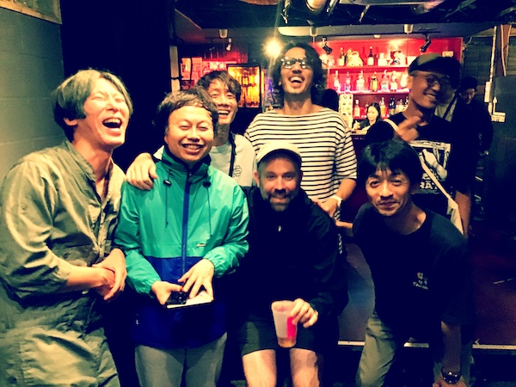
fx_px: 462
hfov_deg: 58.4
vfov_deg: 45.4
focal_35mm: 31
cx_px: 258
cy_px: 194
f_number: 2.4
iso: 250
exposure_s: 1/15
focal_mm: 3.3
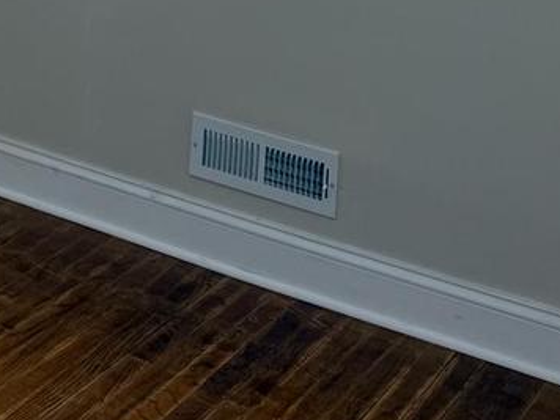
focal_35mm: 97
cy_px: -352
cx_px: -171
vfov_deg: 13.6
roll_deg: -3.2
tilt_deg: -3.2
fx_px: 1569
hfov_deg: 18.8
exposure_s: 1/327
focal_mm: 6.76
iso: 100
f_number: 1.78
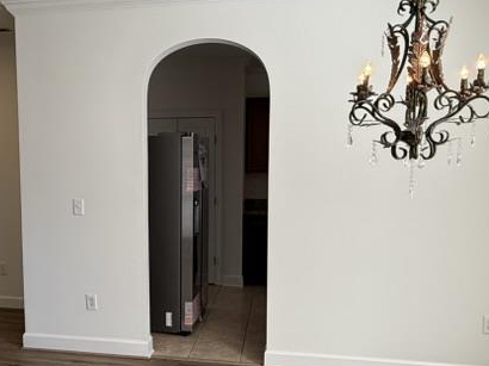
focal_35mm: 35
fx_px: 494
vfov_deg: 40.6
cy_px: 199
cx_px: 180
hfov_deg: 52.0
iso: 100
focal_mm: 2.22
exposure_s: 1/120
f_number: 2.2
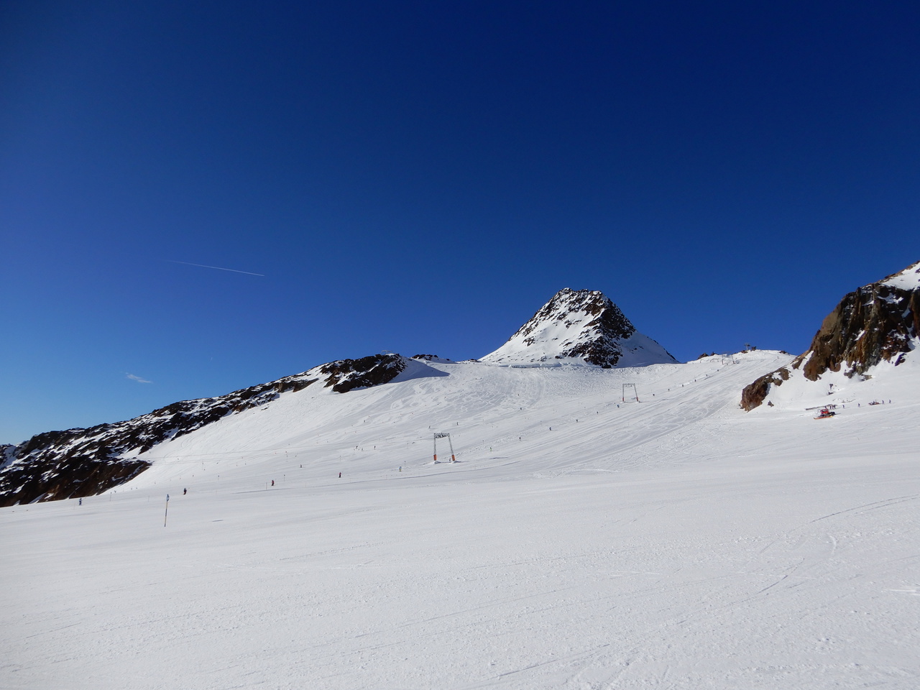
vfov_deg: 56.8
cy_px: 345
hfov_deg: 71.6
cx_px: 460
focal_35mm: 24
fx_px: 638
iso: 80
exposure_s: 1/1600
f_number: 4
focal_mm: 4.3
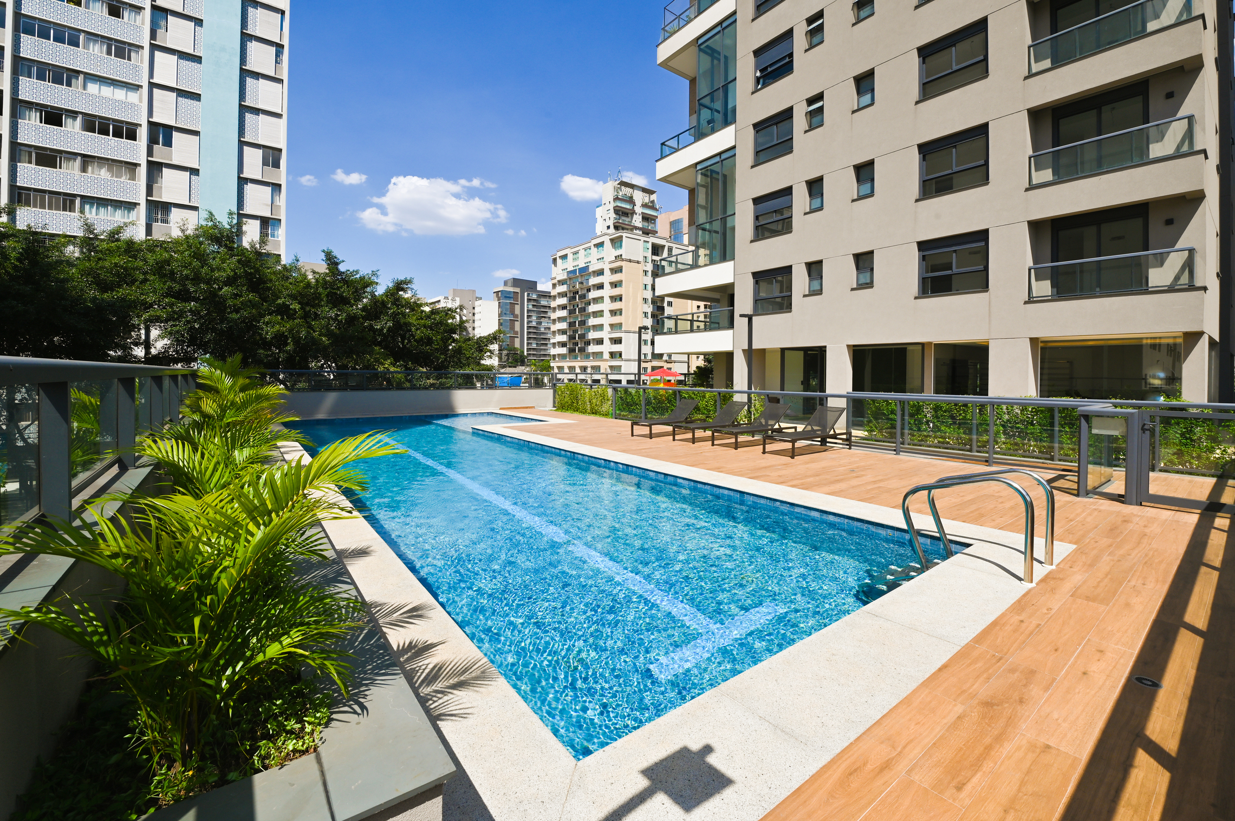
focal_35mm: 14
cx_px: 618
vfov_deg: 81.1
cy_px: 410
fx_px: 480
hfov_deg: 104.3
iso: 125
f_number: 10
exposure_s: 1/500
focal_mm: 14
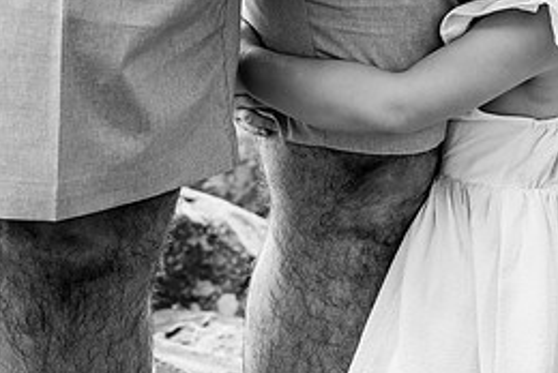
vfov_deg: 13.9
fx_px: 1521
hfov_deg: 20.4
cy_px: 59
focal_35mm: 98
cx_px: 498
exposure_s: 1/200
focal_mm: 44
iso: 640
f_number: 5.6
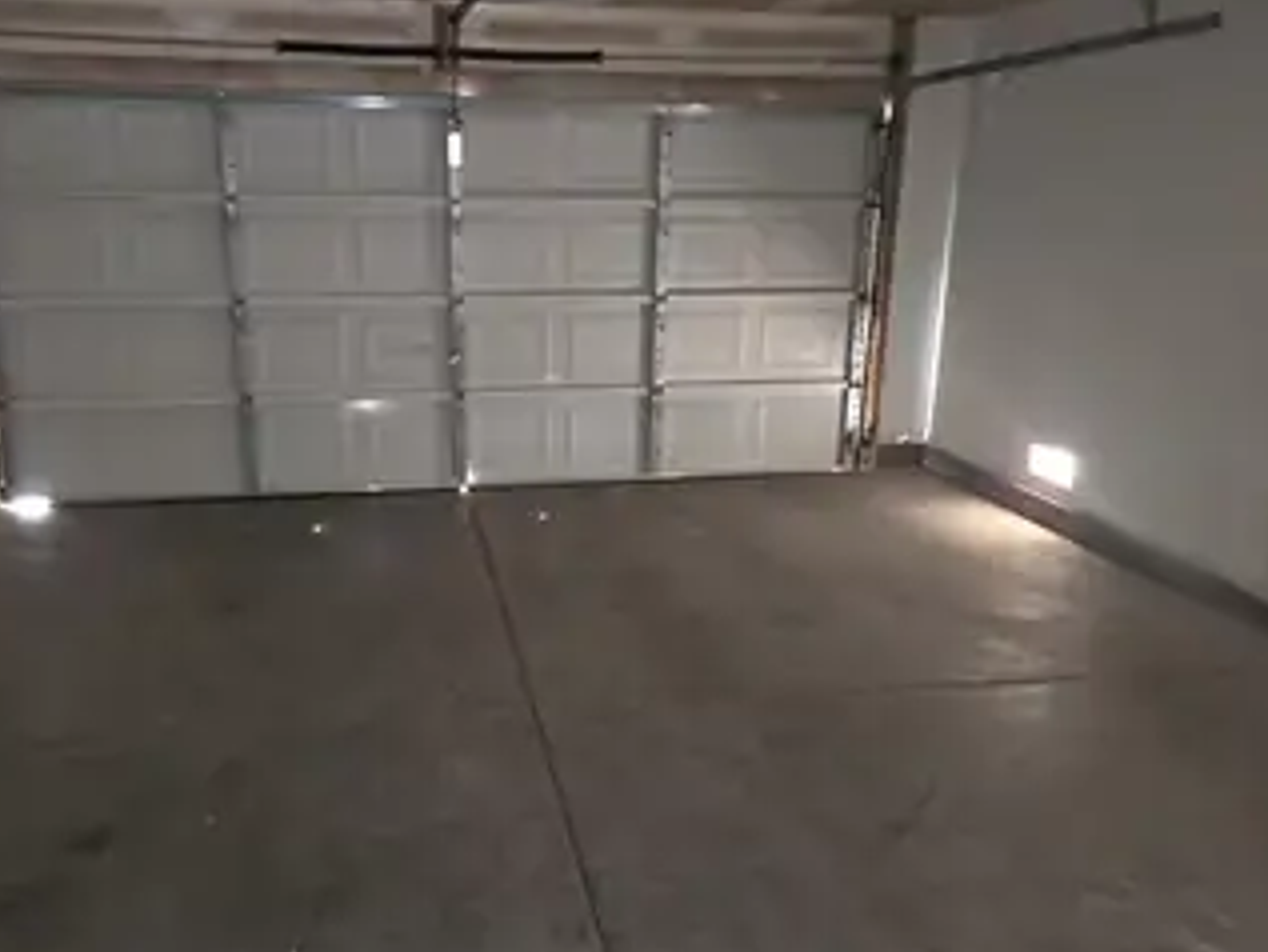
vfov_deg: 48.3
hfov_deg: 61.5
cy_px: 484
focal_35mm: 29
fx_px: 1063
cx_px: 560
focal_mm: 5.4
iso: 1000
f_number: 1.8
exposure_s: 1/9.99
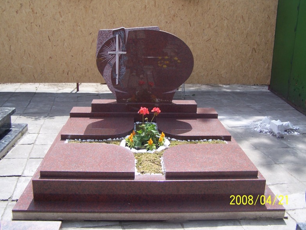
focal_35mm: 39
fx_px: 345
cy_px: 115
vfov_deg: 36.8
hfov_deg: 47.8
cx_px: 150
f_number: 2.8
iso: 80
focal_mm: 6.3
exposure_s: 1/640
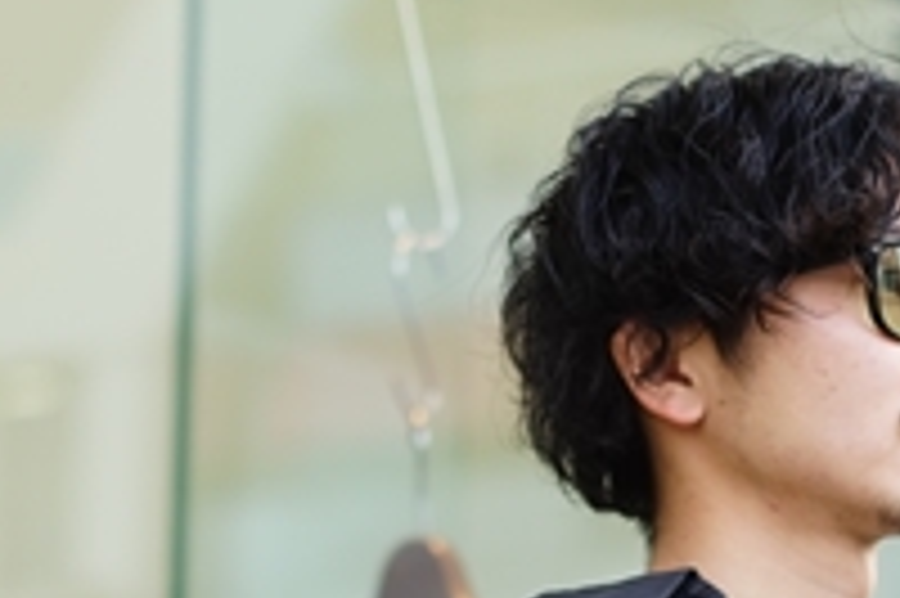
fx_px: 5495
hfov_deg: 9.4
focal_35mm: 220
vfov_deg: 6.1
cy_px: 1005
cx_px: 608
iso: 100
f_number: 2
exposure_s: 1/125
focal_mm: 55
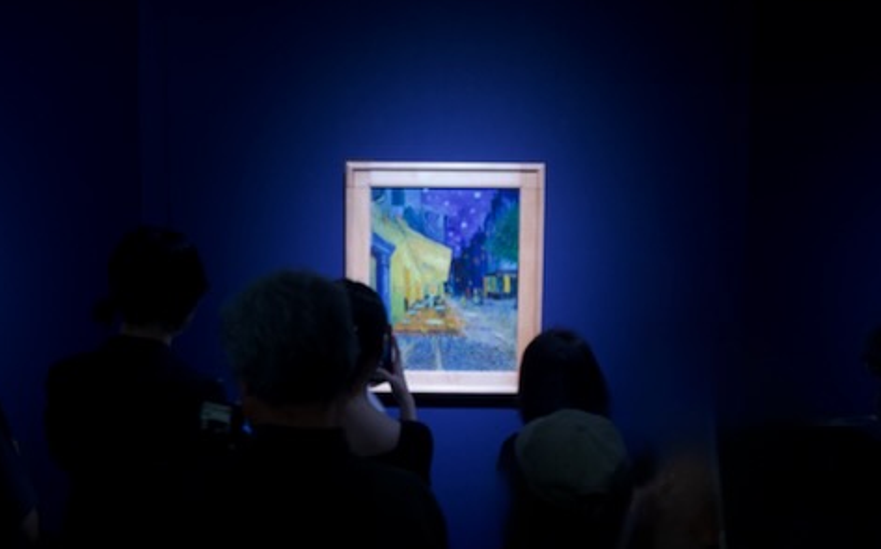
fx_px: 696
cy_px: 293
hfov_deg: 64.7
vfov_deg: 43.1
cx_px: 436
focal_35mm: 29
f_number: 2.8
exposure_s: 1/30
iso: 5000
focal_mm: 18.3
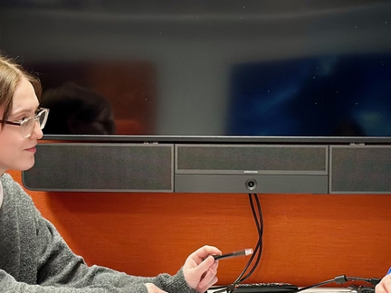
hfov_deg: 17.7
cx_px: 256
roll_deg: -0.8
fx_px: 1254
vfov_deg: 13.2
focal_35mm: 111
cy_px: 269
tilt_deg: -5.1
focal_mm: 6.86
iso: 250
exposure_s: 1/50
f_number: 1.78
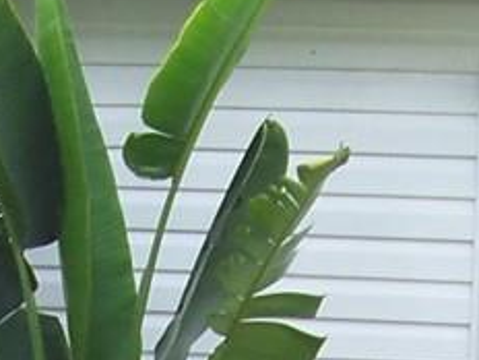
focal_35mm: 248
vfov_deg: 5.8
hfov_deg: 7.9
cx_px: -81
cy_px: 844
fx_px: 3432
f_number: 2.8
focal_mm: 5.85
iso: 64
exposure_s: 1/100
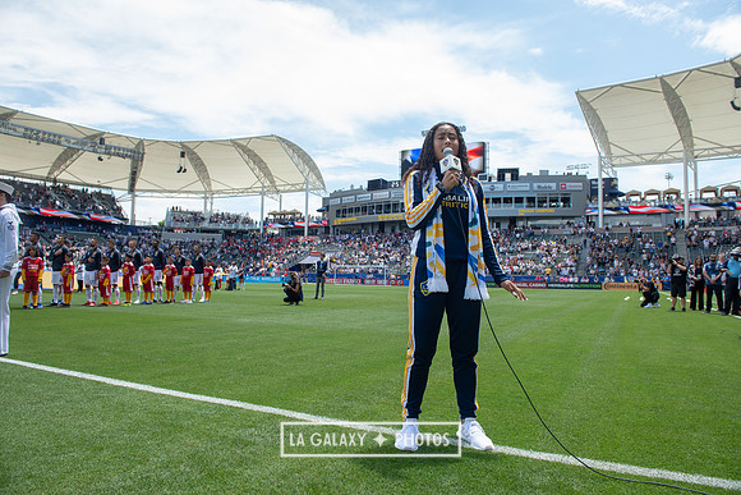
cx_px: 370
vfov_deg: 53.2
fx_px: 494
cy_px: 248
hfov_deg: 73.7
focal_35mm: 24
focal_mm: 24
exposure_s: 1/400
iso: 200
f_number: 5.6
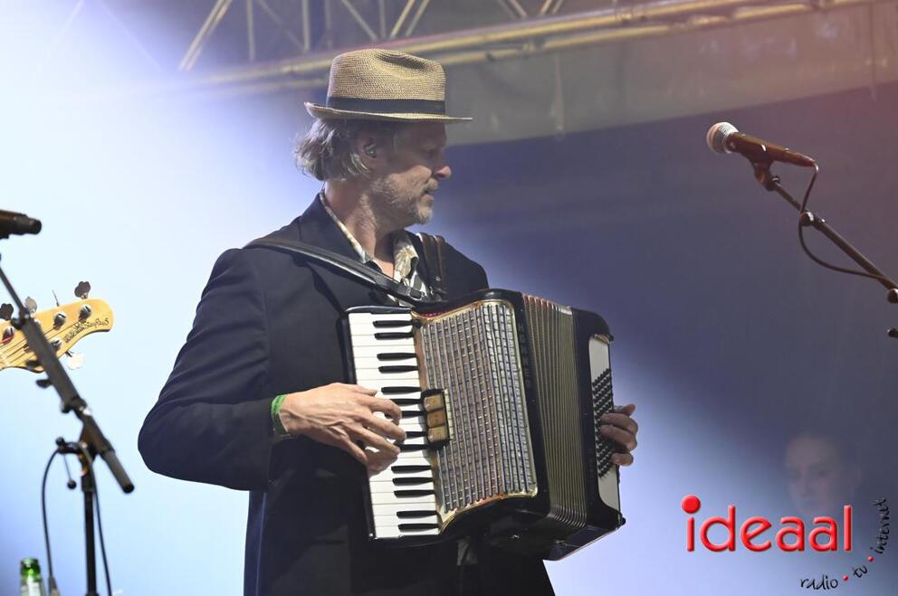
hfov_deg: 5.2
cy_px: 298
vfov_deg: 3.4
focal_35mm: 400
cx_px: 449
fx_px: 9966
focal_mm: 400
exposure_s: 1/100
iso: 8000
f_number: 10
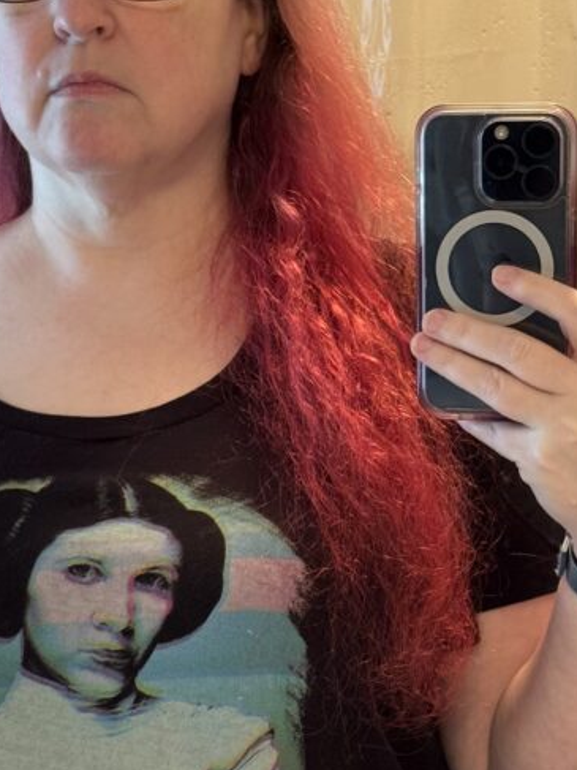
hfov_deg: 14.6
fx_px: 2246
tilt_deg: -5.1
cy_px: 398
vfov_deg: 19.5
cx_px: 220
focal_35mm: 101
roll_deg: +1.4
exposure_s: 1/40
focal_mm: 6.76
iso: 500
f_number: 1.78
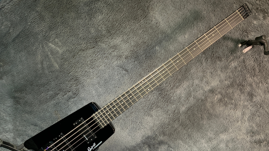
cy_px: 96
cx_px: 135
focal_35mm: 32
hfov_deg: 61.0
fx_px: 228
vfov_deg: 36.4
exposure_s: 1/60
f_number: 1.8
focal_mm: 3
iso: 32
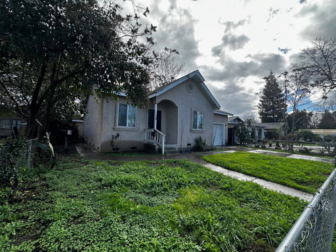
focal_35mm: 14
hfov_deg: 102.1
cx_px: 168
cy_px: 126
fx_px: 136
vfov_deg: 85.7
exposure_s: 1/640
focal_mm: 2.22
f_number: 2.2
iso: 40
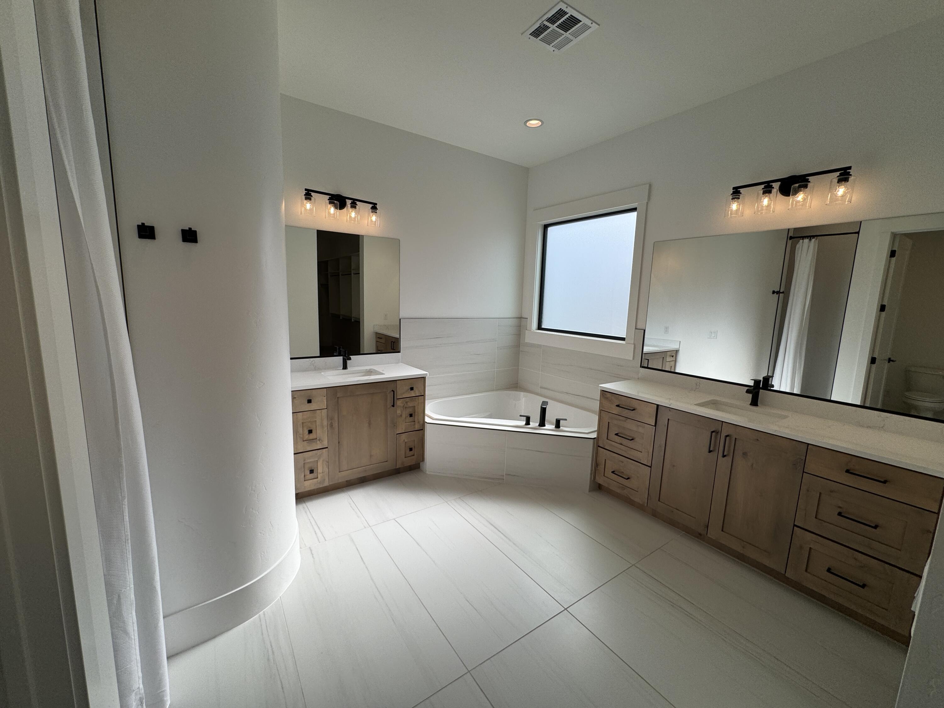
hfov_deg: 102.1
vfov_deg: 85.7
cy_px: 354
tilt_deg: -7.8
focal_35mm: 14
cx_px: 472
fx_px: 382
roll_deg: -1.8
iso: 40
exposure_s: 1/565
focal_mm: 2.22
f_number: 2.2
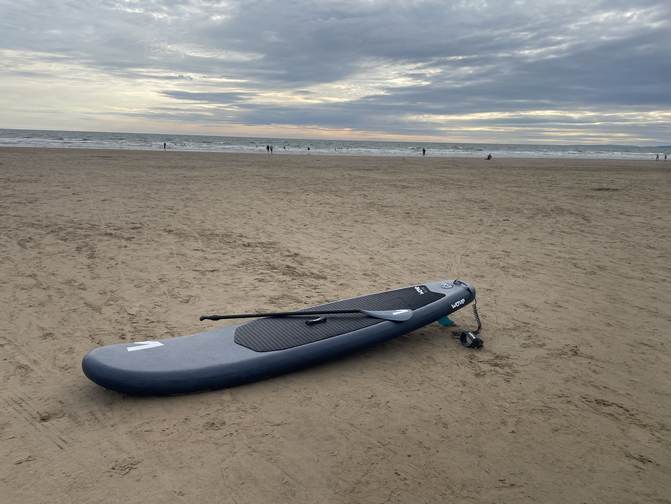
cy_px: 252
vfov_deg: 53.1
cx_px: 336
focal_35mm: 26
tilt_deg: -12.1
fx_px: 504
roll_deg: -0.7
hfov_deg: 67.3
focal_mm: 4.2
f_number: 1.6
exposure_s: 1/2053
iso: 32
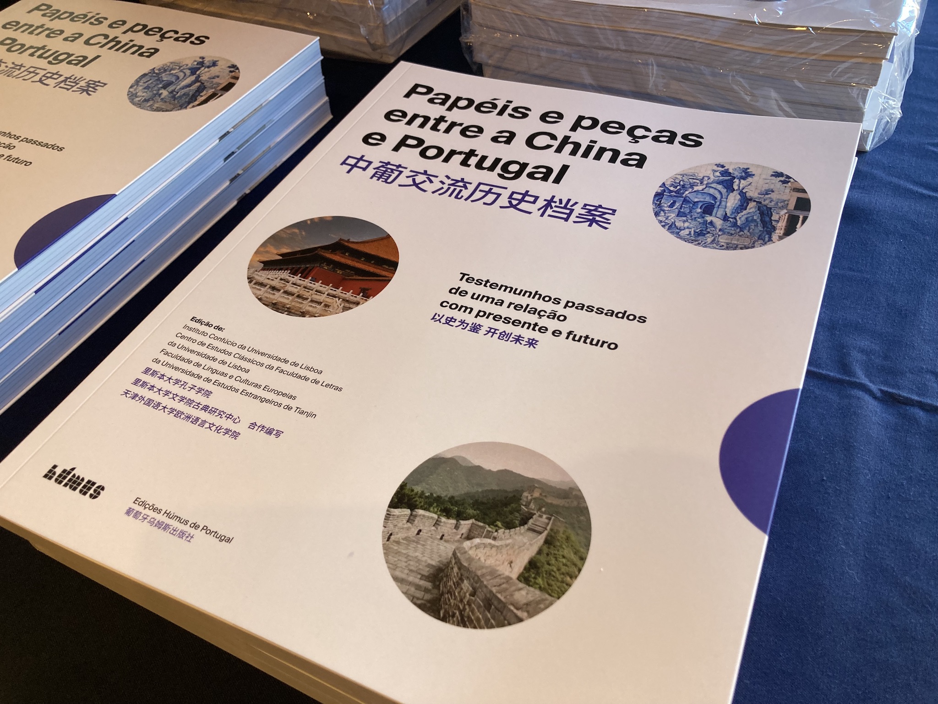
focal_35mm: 28
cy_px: 352
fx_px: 759
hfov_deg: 63.4
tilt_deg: -47.1
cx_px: 469
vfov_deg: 49.7
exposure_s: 1/75
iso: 80
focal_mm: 3.99
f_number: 1.8
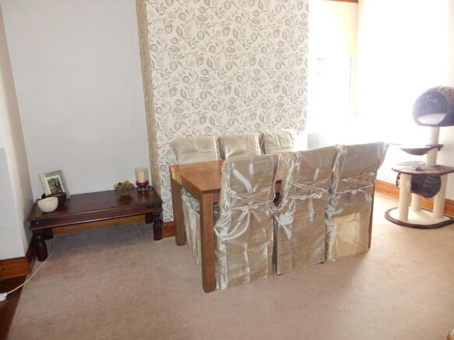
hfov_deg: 69.4
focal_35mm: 25
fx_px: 328
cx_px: 227
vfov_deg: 54.9
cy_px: 170
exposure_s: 1/30
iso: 320
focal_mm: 4.5
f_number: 3.7
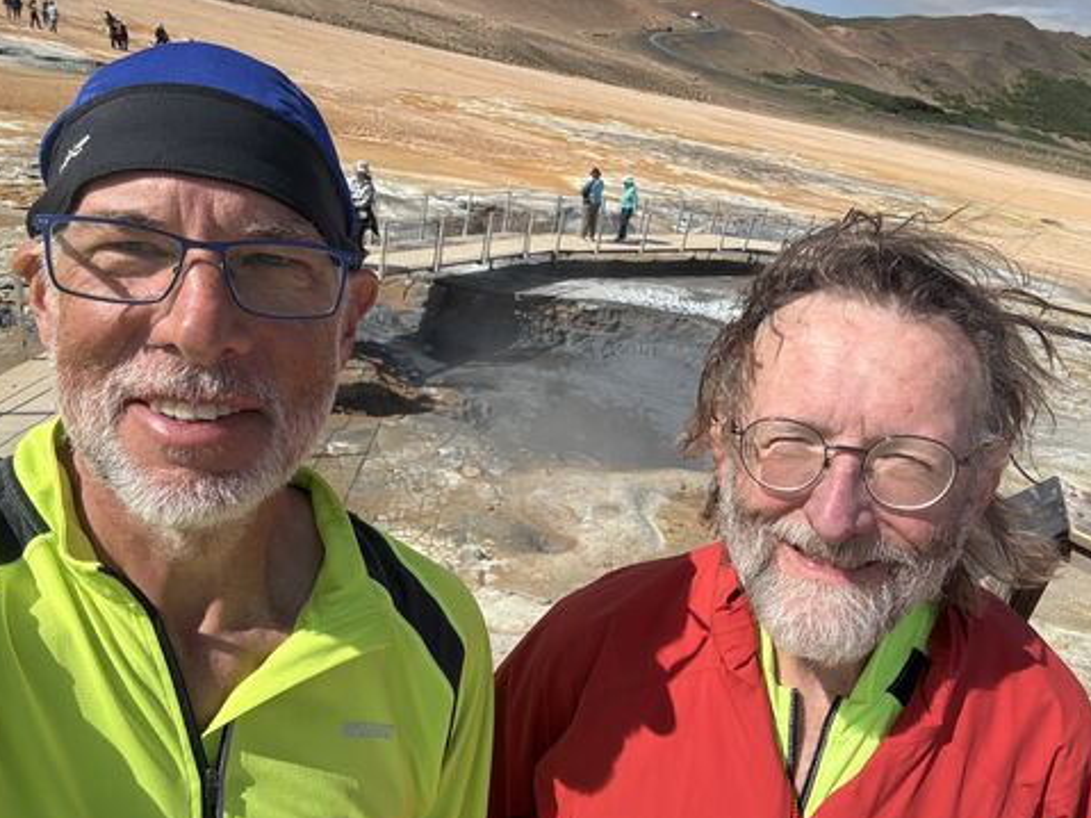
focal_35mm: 24
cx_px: 553
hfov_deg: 71.6
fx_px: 756
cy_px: 404
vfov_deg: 56.8
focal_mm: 2.69
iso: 25
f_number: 1.9
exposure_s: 1/1585
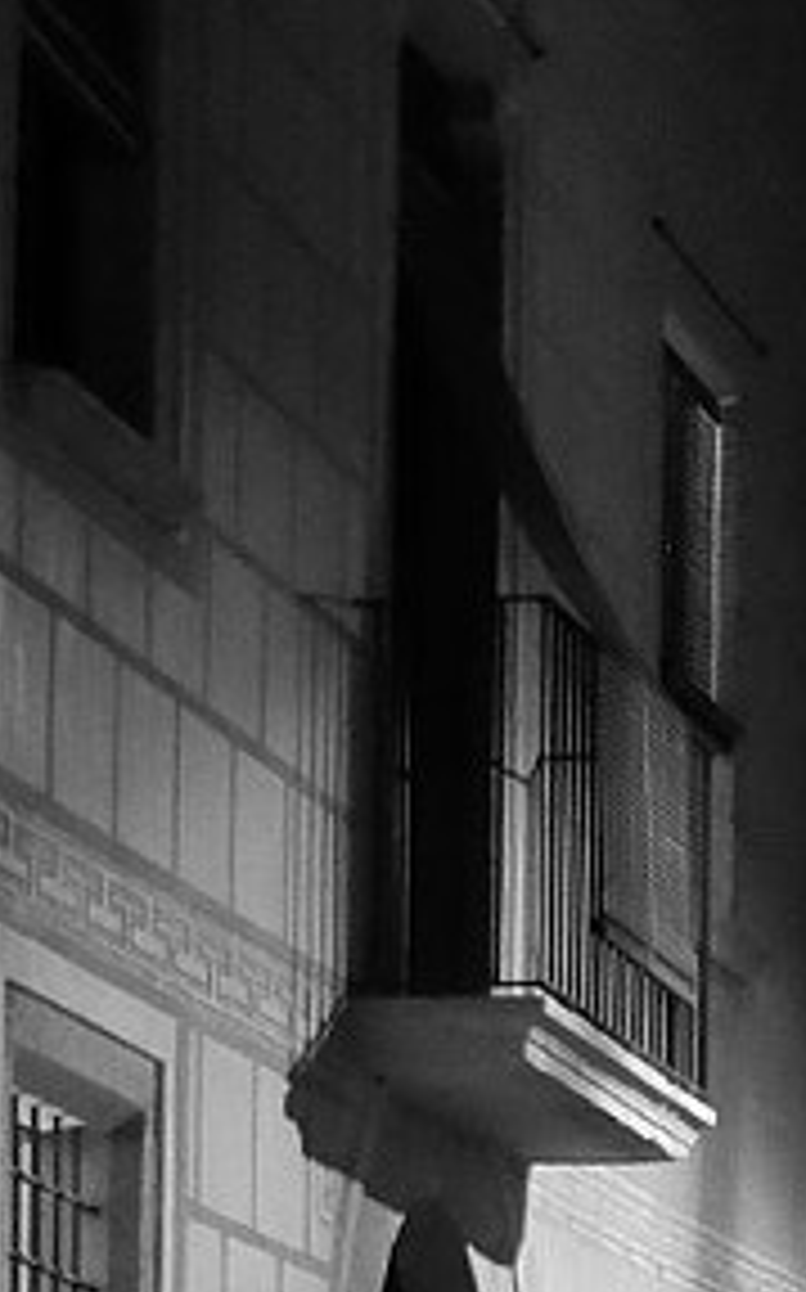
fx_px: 7005
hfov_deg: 6.6
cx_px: 500
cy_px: 1891
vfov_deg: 10.2
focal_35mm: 199
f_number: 1.4
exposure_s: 1/60
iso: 3200
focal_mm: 23
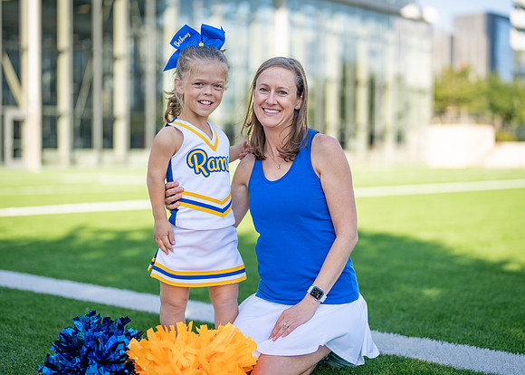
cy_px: 185
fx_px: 867
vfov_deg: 24.4
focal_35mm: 58
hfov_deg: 33.7
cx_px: 259
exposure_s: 1/3200
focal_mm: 50
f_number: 1.2
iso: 100
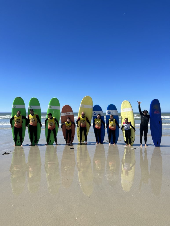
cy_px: 113
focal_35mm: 26
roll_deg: +0.4
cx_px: 85
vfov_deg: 67.3
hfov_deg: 53.1
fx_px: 170
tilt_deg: +1.4
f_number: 1.5
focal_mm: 5.7
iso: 50
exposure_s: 1/5882
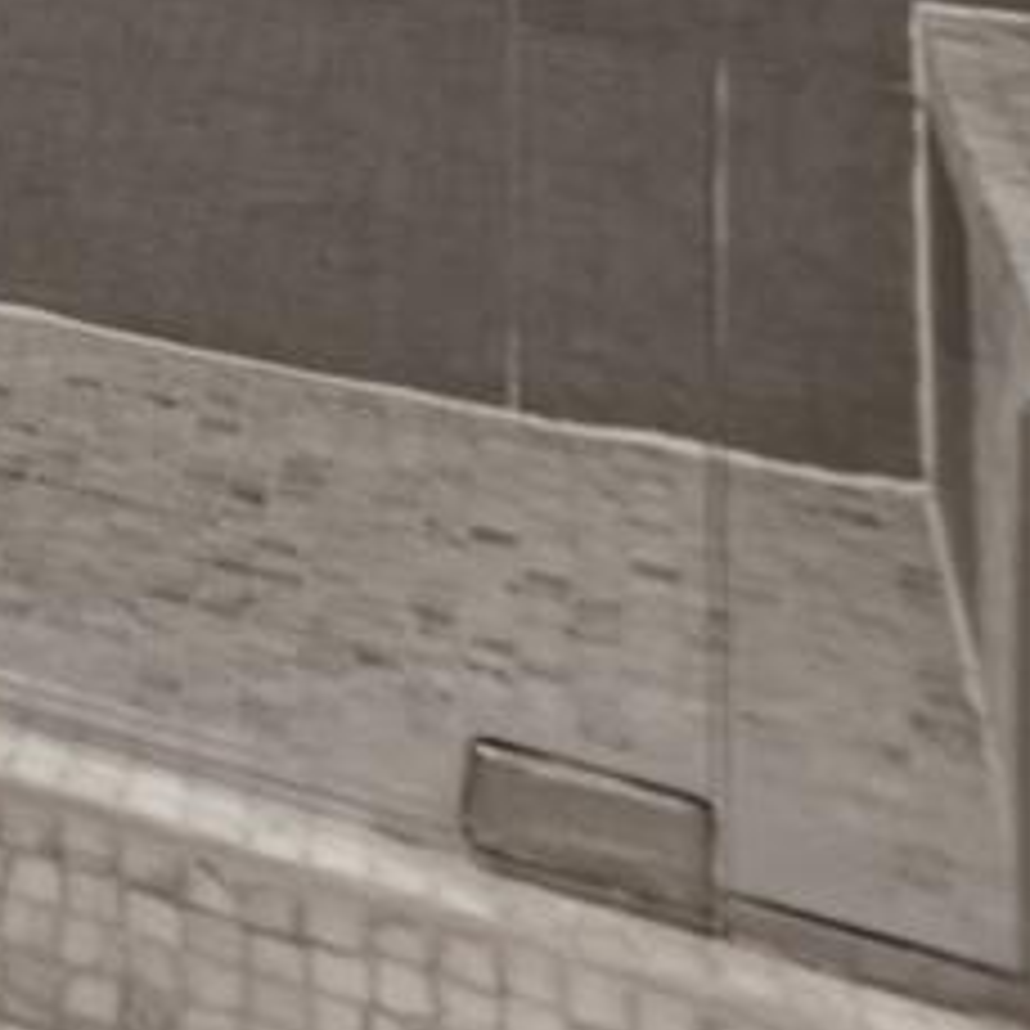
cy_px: -891
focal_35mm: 89
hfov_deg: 10.8
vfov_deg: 16.1
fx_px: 2996
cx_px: -2222
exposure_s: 1/1.67
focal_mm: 10
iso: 100
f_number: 8
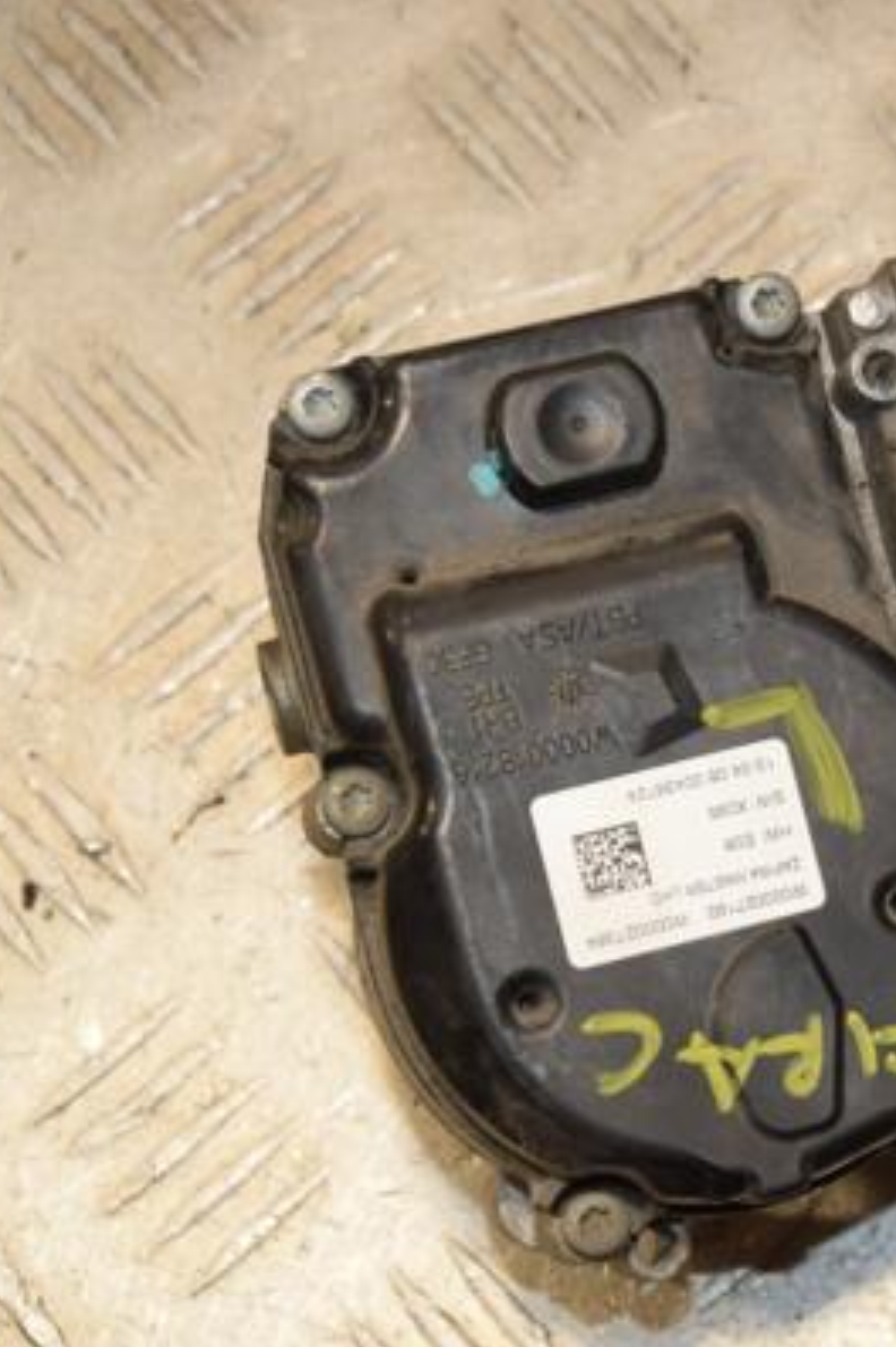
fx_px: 4413
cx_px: 971
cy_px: 672
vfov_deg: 17.4
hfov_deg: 11.4
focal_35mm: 118
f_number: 8
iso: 800
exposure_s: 1/200
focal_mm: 52
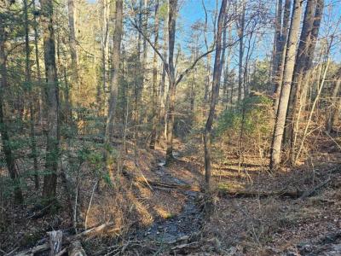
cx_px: 170
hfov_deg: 73.9
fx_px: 227
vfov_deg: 58.9
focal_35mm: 23
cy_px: 128
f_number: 1.8
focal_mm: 5.4
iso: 32
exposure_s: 1/120
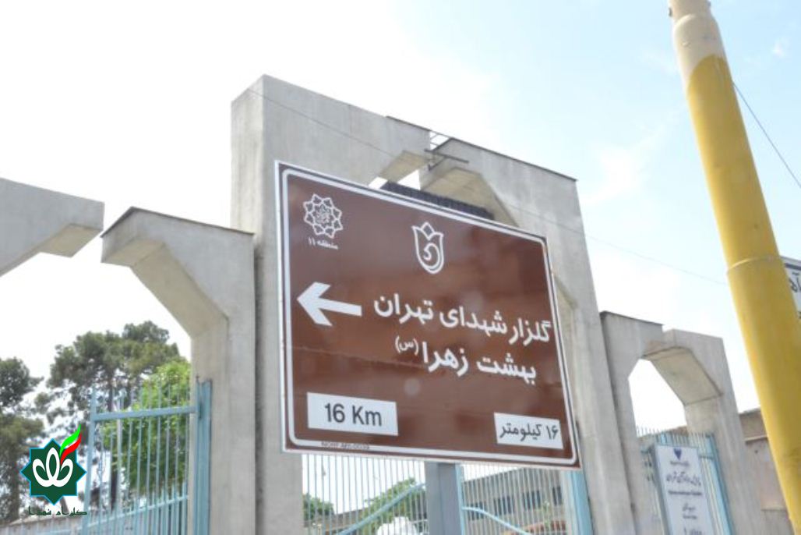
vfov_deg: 35.5
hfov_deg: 51.3
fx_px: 835
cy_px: 268
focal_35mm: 38
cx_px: 400
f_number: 25
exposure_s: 1/50
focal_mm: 25
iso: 800
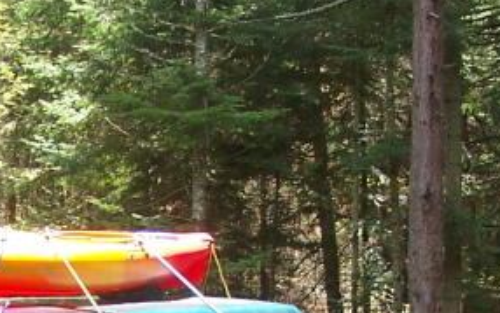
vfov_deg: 9.0
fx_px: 1963
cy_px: 330
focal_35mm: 144
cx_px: 161
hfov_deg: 14.5
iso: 80
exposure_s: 1/125
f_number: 2.8
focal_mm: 6.3
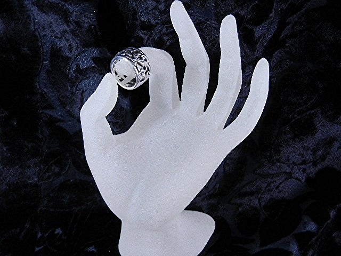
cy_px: 128
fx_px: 581
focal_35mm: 59
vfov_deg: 24.8
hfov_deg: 32.7
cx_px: 170
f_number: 4
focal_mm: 10.6
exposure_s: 1/33.5
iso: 400
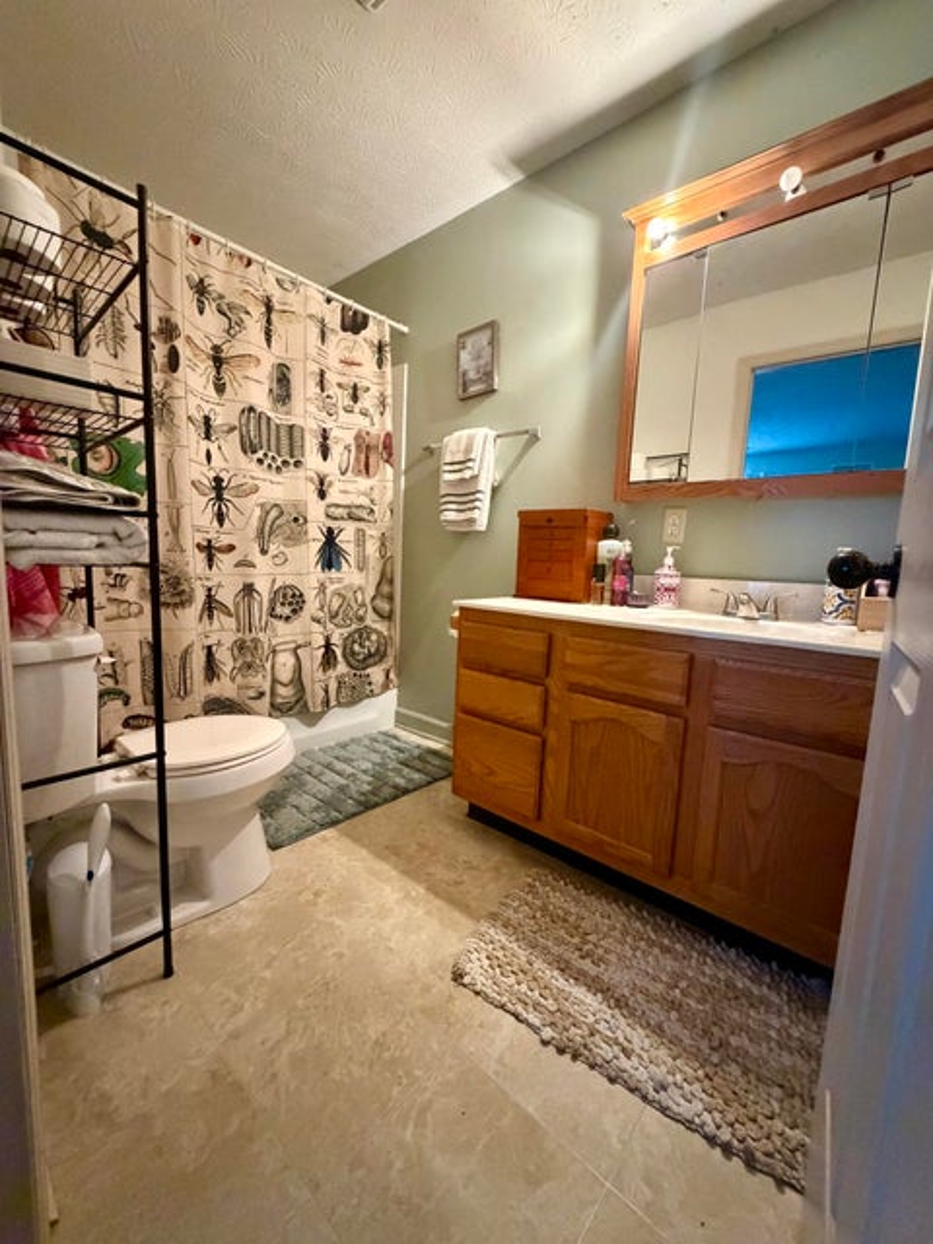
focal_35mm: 14
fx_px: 503
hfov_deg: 85.7
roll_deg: -2.2
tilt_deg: -6.8
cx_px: 466
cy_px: 622
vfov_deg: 102.1
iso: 1250
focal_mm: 2.22
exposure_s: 1/60
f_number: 2.2
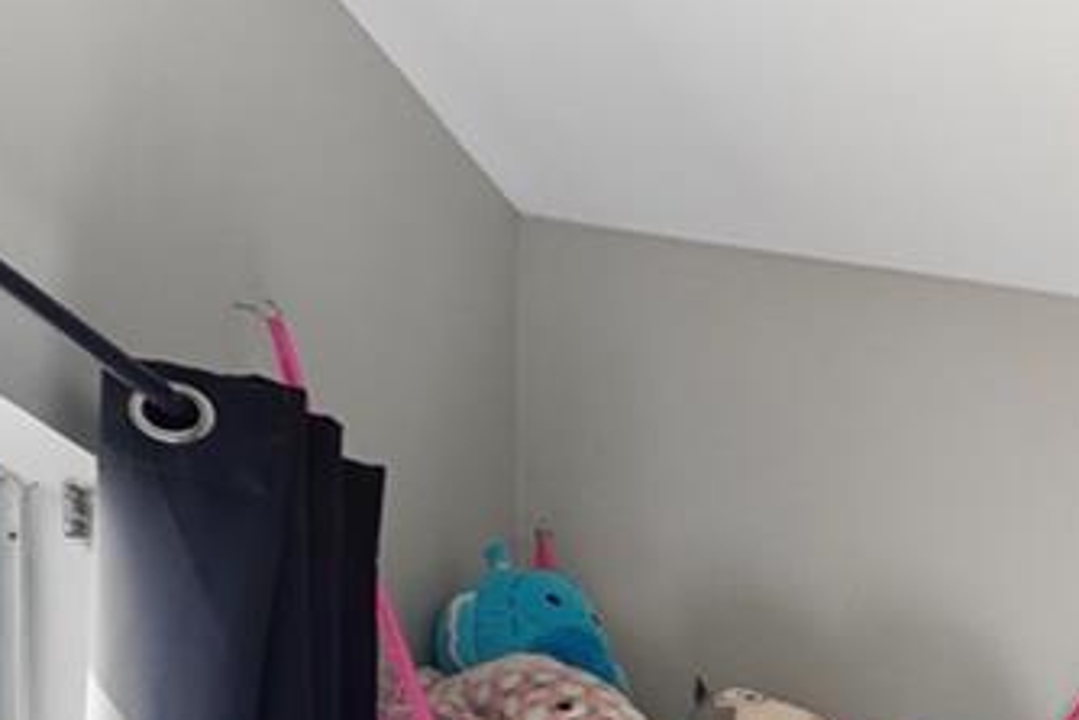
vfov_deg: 16.5
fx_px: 2009
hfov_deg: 18.1
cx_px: 2236
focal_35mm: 67
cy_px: 1350
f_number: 8
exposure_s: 1/20
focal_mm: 14
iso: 200
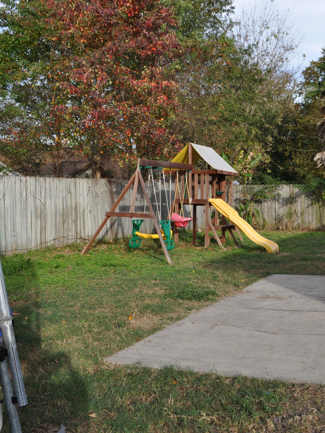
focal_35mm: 40
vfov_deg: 46.8
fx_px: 501
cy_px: 220
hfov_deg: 34.9
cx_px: 255
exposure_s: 1/250
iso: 200
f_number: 8
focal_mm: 18
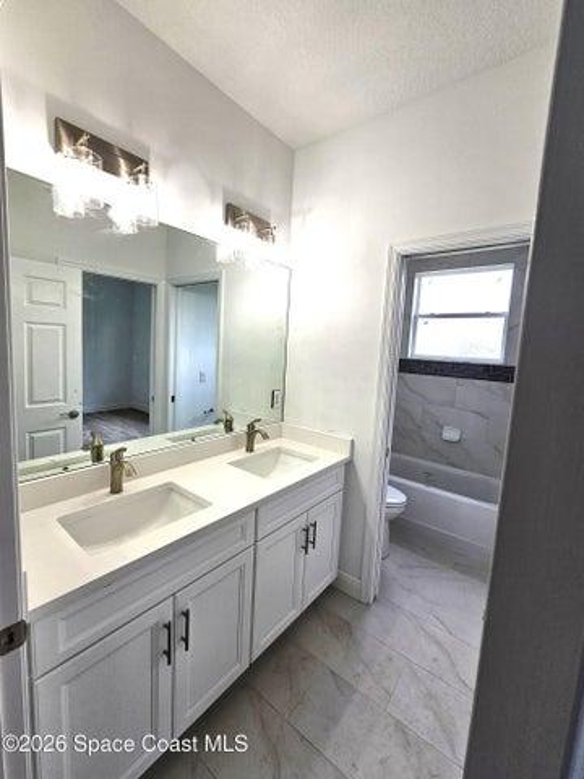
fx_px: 292
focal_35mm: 13
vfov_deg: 106.2
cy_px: 390
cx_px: 292
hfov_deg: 89.9
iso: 50
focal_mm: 2.2
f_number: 2.2
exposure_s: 1/125
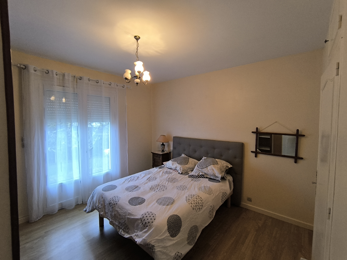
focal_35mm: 16
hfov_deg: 94.5
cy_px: 130
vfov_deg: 78.1
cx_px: 174
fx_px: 160
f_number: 2.2
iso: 200
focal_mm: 1.65
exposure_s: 1/33.3
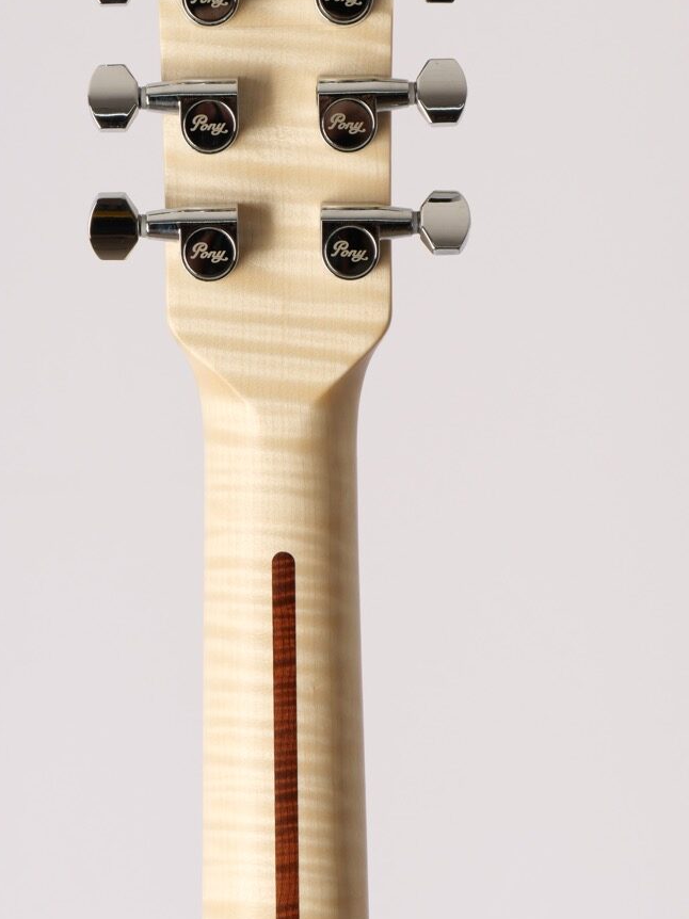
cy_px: 396
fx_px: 6213
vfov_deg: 8.5
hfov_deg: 6.3
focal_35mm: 234
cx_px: 265
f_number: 7.1
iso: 200
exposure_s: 1/160
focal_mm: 84
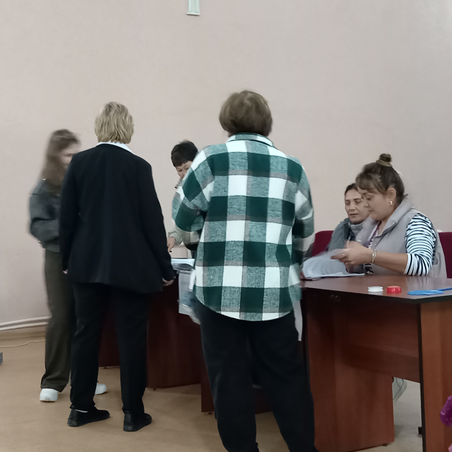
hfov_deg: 31.6
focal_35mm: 54
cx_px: 191
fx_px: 798
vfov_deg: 31.6
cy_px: 225
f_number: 1.8
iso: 2126
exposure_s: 1/16.7
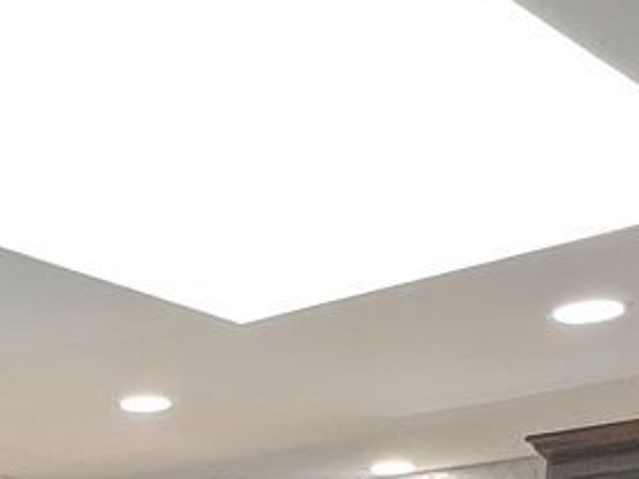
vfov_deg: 14.9
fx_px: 1403
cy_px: 1026
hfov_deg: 23.1
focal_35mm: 76
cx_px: -162
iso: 100
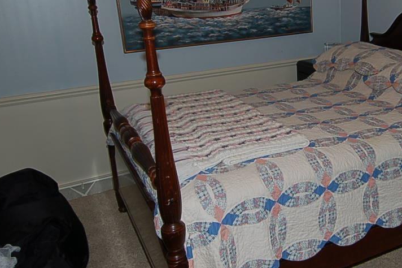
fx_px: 424
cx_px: 299
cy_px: 101
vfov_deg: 34.8
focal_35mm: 38
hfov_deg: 48.8
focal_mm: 12
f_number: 4
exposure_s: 1/60
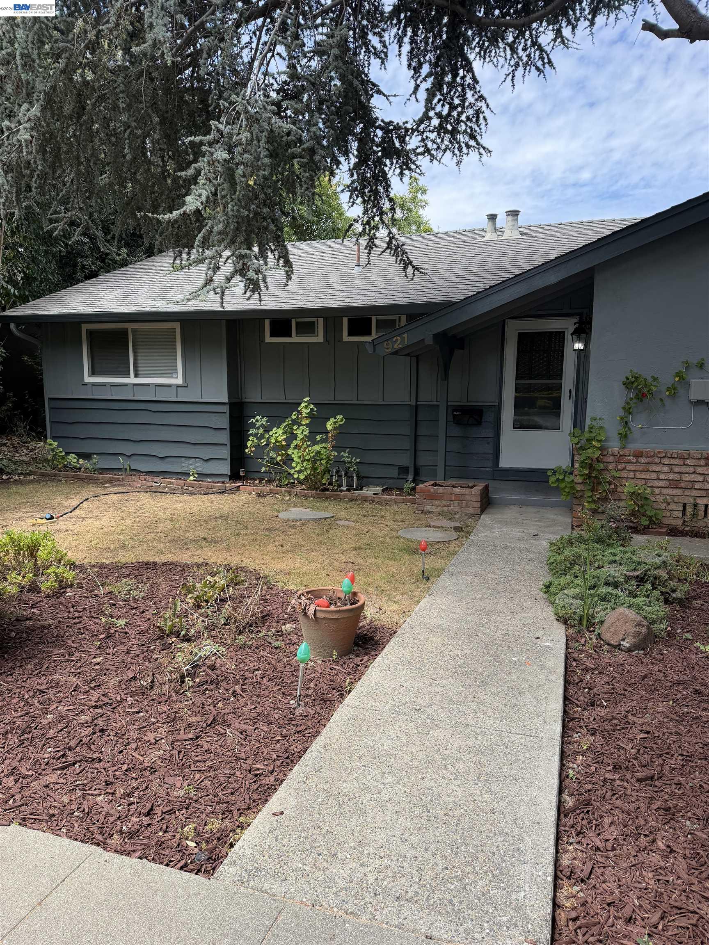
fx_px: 655
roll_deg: -0.9
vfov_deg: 71.6
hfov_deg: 56.8
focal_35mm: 24
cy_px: 472
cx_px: 354
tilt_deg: -8.8
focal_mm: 6.76
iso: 100
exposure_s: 1/1689
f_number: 1.78
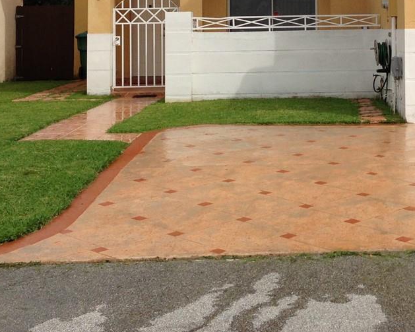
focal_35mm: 82
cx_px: 309
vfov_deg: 18.2
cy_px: -13
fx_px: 1007
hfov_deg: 23.1
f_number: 2.4
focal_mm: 4.13
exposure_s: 1/1808
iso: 50
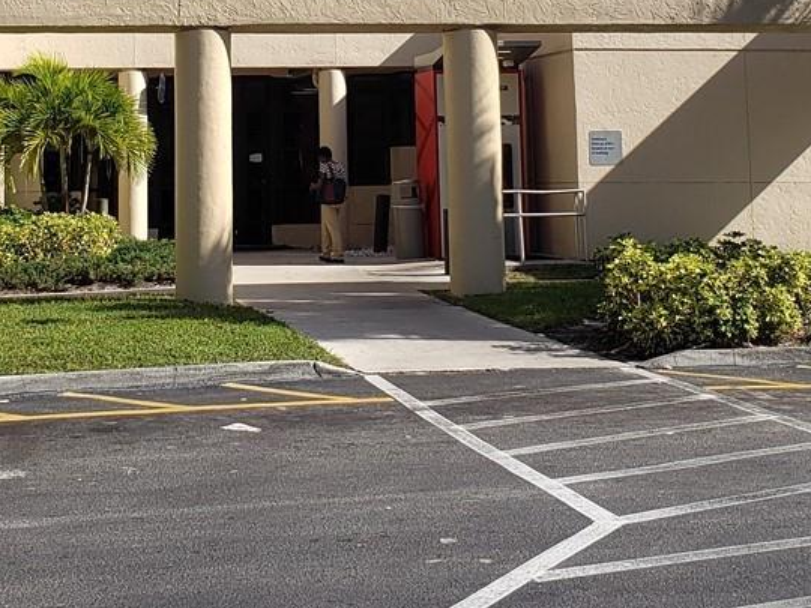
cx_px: 309
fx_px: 1804
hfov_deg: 25.3
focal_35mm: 77
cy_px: 5
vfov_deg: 18.6
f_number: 2.4
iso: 50
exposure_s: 1/1553
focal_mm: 4.3
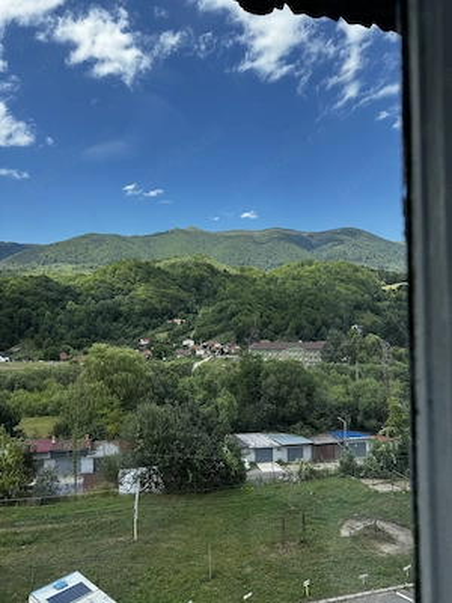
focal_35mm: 24
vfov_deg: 71.6
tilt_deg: +2.4
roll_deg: +0.6
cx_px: 226
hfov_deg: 56.8
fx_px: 418
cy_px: 302
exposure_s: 1/2174
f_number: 1.78
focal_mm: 6.76
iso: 80
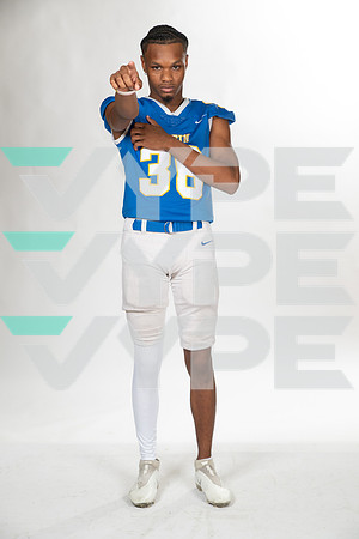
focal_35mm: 65
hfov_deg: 20.9
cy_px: 270
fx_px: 972
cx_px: 180
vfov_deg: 31.0
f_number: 7.1
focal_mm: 65
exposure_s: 1/320
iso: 800
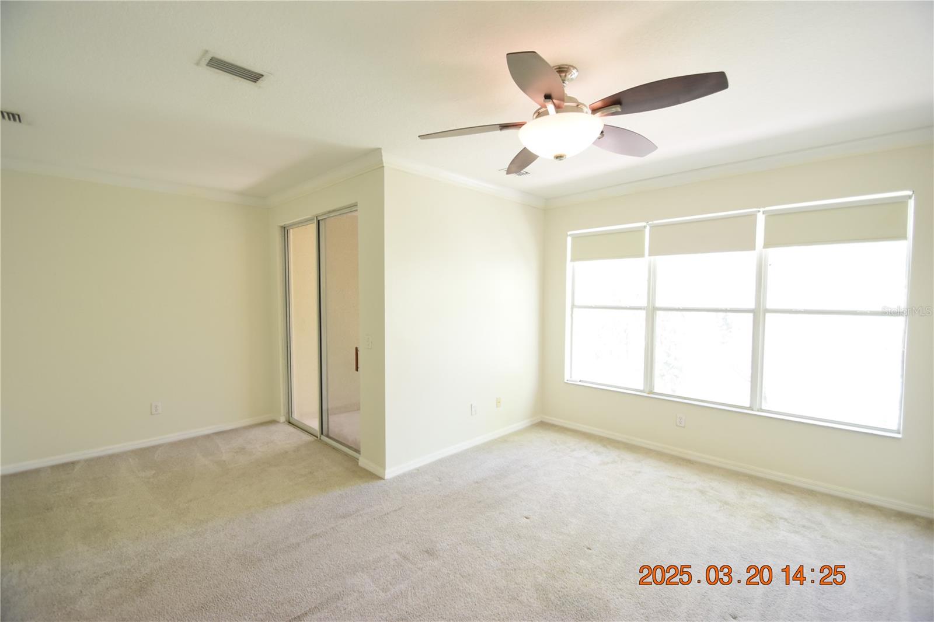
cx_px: 467
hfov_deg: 100.4
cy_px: 311
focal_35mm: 15
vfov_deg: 77.3
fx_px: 389
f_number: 3.5
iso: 900
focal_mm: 10
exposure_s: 1/60
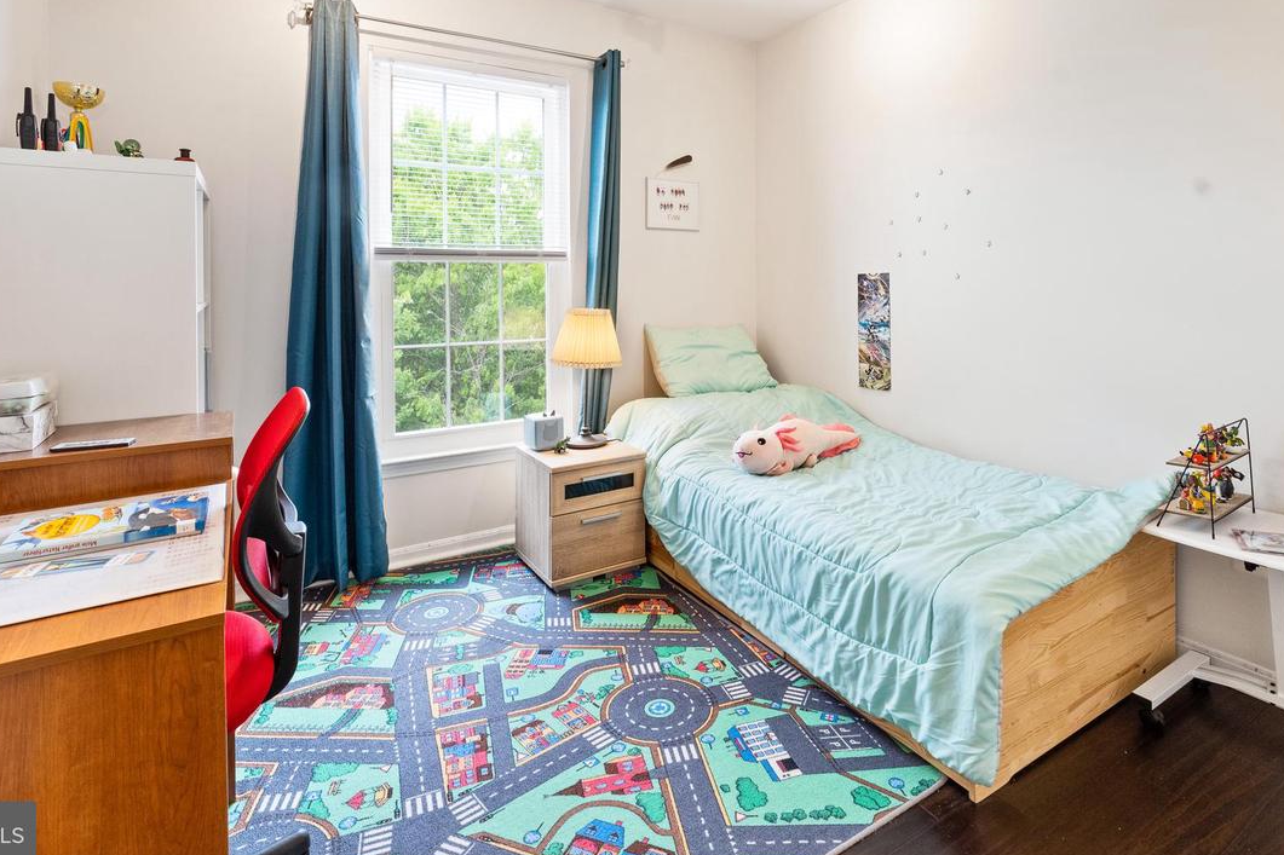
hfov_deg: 86.5
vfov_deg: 62.9
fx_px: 678
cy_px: 283
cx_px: 719
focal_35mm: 19
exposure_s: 1/13
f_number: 9
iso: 1250
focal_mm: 14
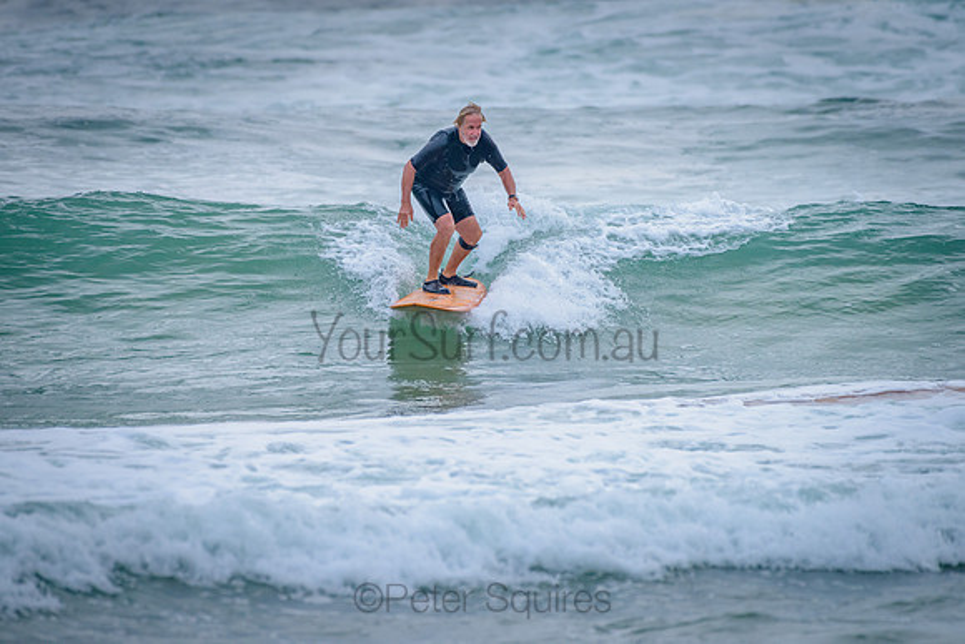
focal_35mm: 613
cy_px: 249
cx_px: 416
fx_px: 16433
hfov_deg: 3.4
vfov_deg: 2.2
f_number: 6.3
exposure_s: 1/2000
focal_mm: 500
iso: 800
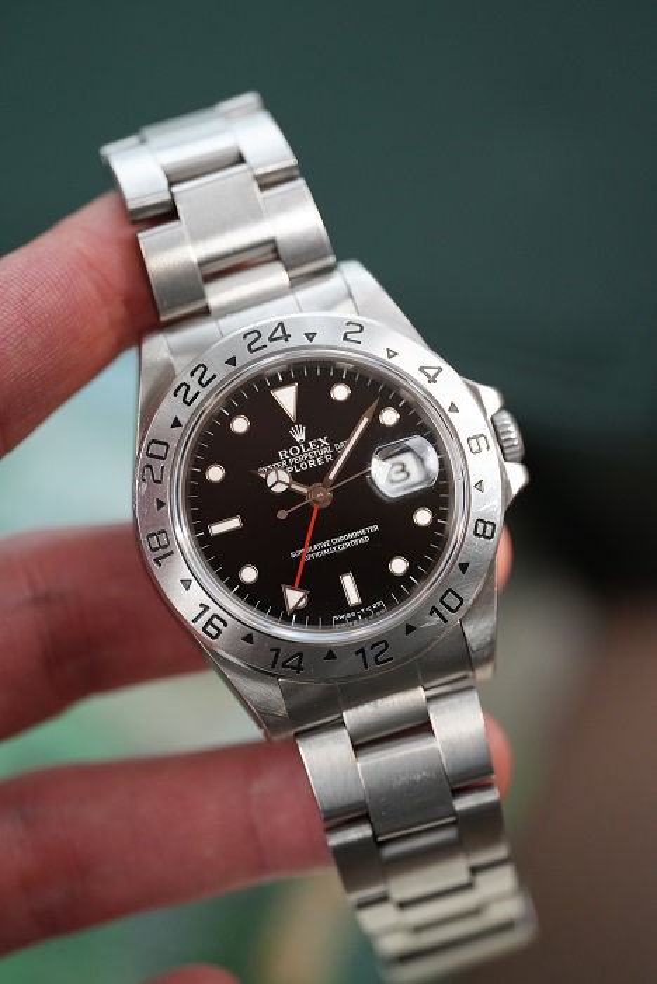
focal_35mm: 105
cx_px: 328
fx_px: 2871
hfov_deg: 13.1
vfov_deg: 19.4
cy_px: 492
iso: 4000
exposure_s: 1/250
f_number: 2.8
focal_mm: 105
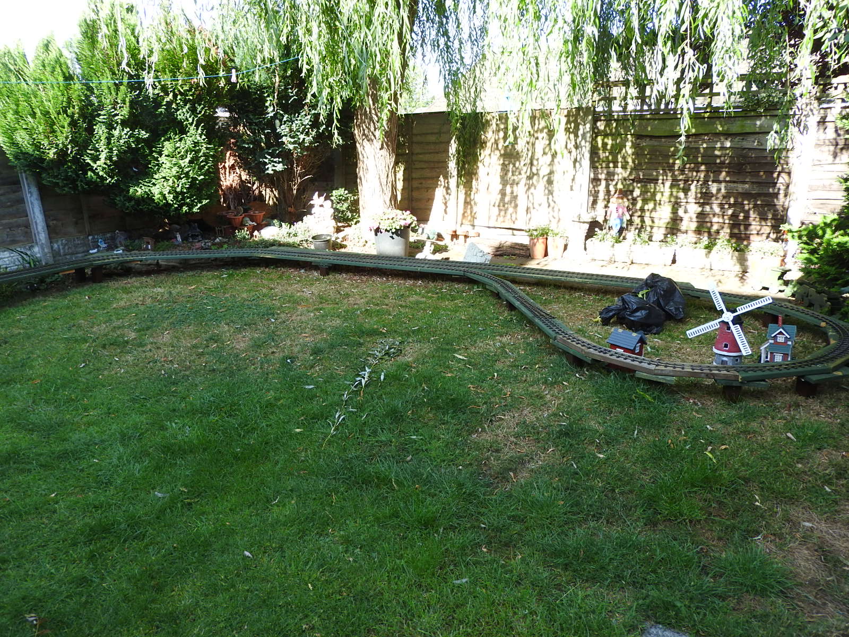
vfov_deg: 56.8
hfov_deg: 71.6
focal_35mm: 24
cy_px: 318
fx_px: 589
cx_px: 424
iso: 100
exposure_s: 1/125
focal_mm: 4.3
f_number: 3.3
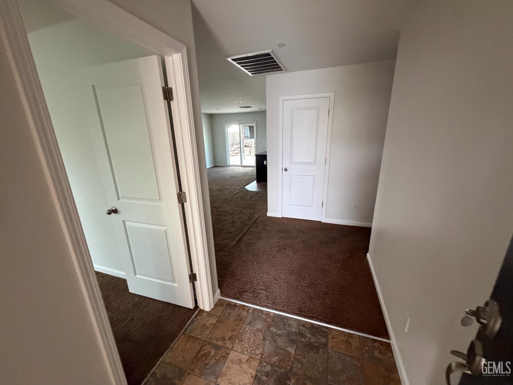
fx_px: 207
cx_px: 256
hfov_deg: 102.1
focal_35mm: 14
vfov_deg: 85.7
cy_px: 192
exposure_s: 1/60
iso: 1000
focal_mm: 2.22
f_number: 2.2
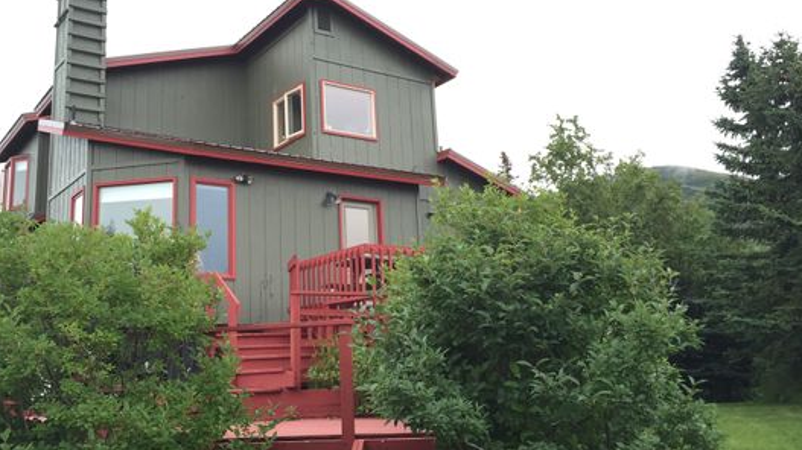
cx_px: 370
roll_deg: +2.7
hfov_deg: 55.2
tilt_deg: +13.7
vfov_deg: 32.7
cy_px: 189
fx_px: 765
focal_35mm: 36
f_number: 2.2
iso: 50
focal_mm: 4.15
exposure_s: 1/120
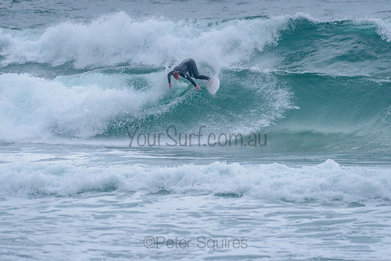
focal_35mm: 613
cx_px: 196
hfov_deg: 3.4
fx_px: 6657
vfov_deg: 2.2
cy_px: 101
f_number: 5.6
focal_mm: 500
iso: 1600
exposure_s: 1/2000
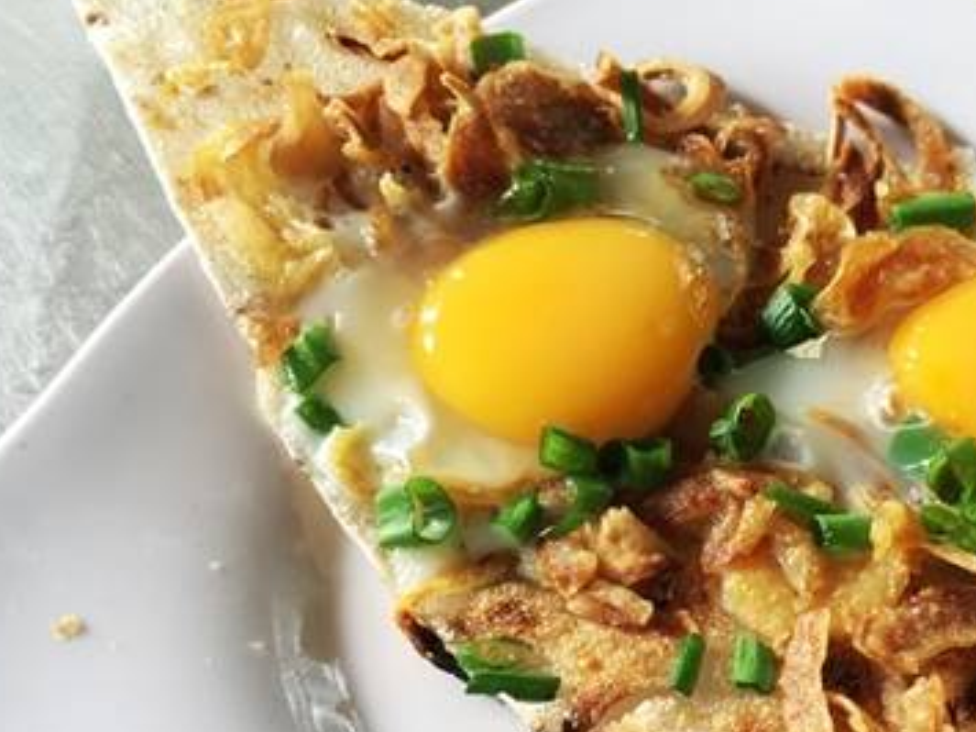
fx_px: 1381
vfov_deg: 29.5
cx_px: 786
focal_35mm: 49
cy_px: 484
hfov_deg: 37.5
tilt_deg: -53.1
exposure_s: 1/50
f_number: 2.2
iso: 32
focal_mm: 4.15
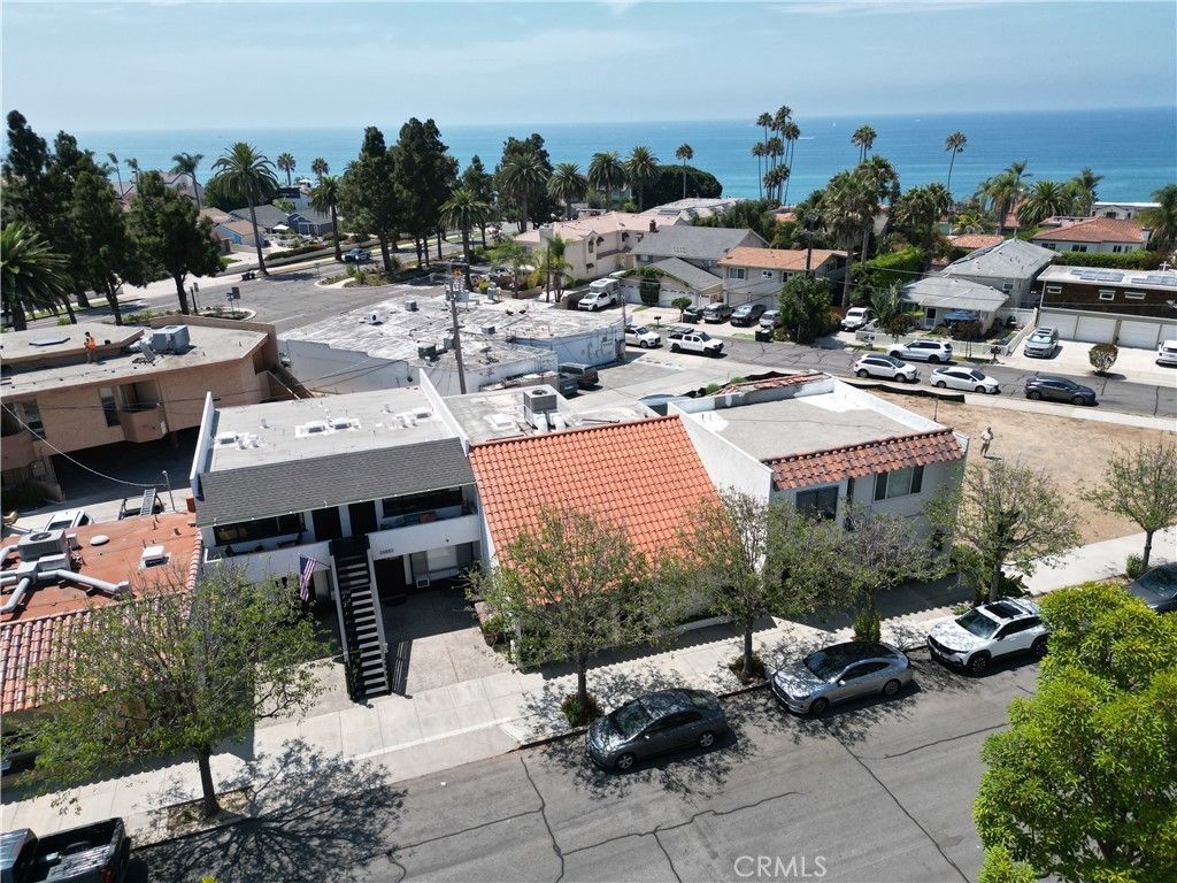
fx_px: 816
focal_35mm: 24
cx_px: 588
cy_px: 442
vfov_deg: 56.8
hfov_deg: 71.6
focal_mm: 6.72
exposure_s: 1/3000
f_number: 1.7
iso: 130
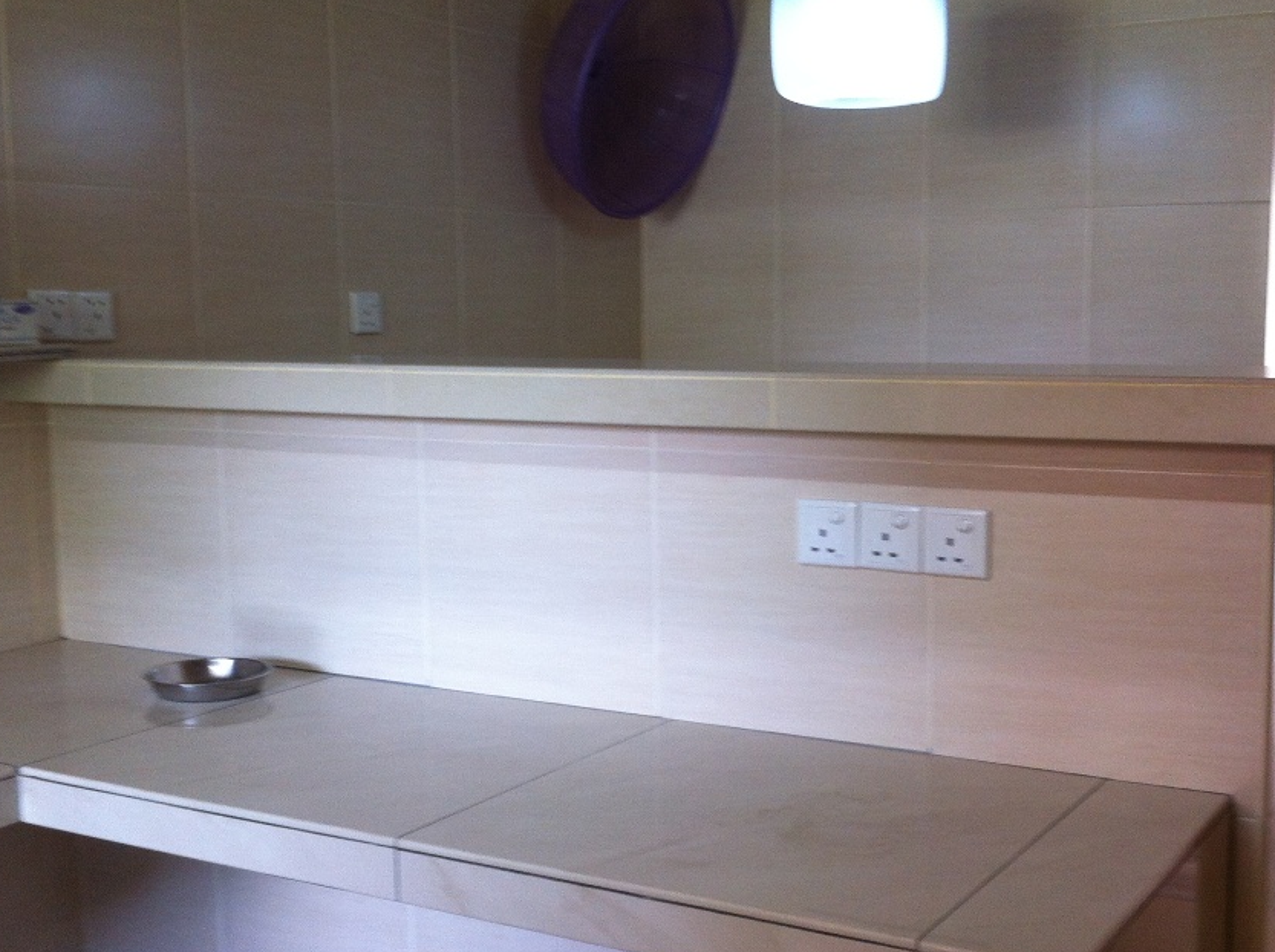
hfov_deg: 39.0
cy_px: 480
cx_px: 651
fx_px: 1802
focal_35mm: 49
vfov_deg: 29.6
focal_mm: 3.85
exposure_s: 1/15
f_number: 2.8
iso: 100
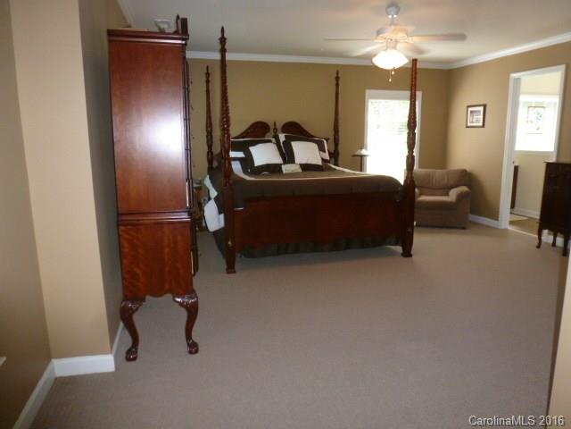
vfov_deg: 56.8
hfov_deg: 71.6
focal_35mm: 24
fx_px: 396
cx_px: 286
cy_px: 214
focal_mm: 4.3
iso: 320
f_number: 3.3
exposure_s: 1/60
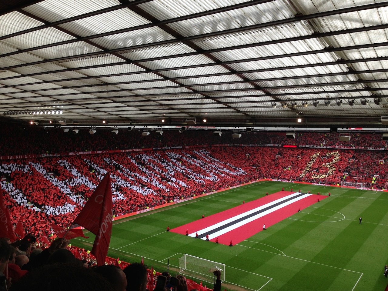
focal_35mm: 33
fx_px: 370
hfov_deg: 55.4
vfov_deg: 42.9
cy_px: 146
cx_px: 194
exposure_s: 1/246
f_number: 2.4
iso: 50
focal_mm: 4.13
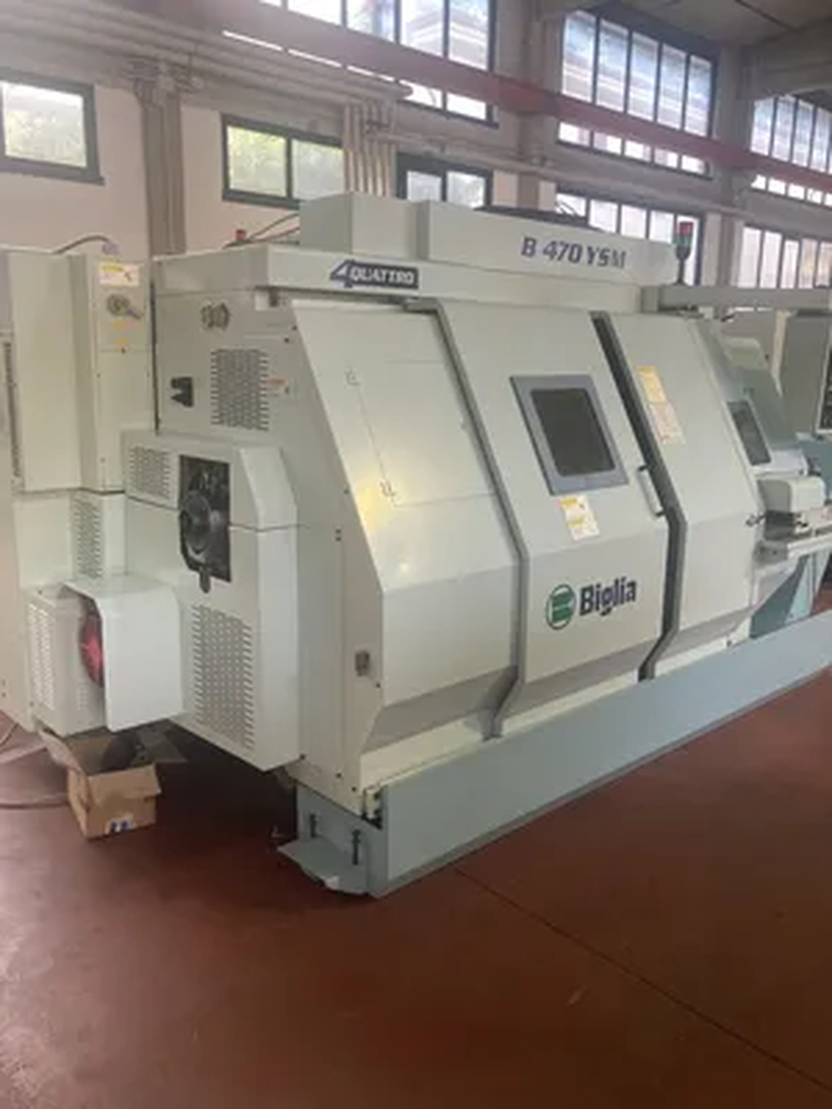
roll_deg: -0.4
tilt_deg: -9.7
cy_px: 554
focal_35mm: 28
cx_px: 416
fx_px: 897
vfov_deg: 63.4
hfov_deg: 49.7
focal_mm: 3.99
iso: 80
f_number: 1.8
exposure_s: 1/70
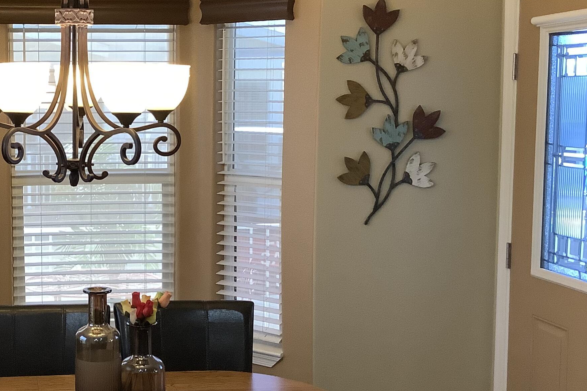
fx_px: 897
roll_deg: -0.1
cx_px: 103
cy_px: 185
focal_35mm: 55
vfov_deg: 24.6
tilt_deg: -6.8
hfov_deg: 34.9
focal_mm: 3.3
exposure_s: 1/60
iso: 250
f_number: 2.4
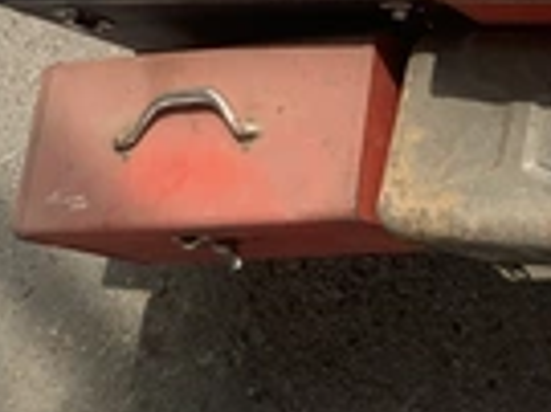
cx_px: 727
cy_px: -118
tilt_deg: -56.9
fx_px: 1463
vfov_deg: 15.3
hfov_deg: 19.6
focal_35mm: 92
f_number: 2.4
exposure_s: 1/646
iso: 25
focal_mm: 3.3
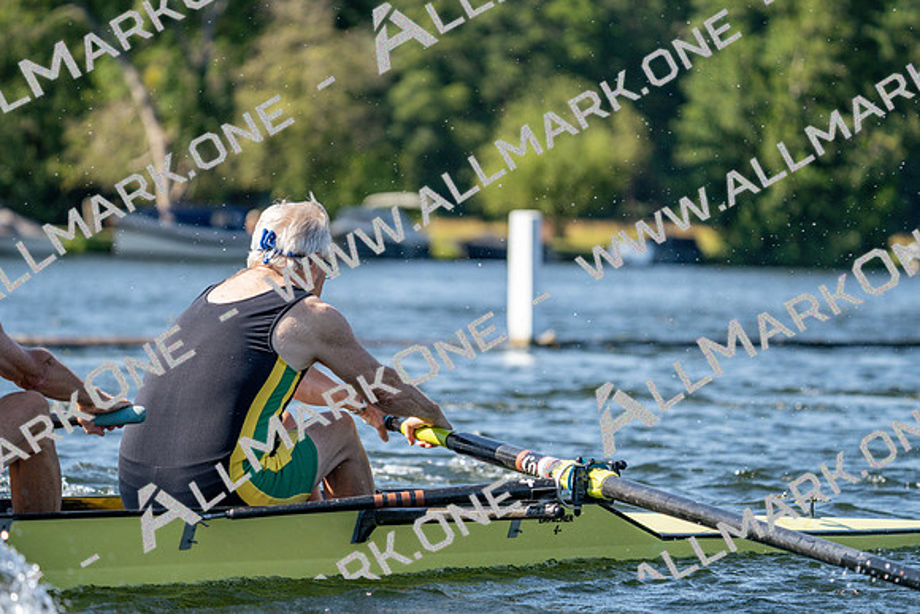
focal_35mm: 248
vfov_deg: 5.5
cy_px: 307
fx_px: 6339
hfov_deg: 8.3
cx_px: 460
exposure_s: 1/1600
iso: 400
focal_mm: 248
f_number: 6.3
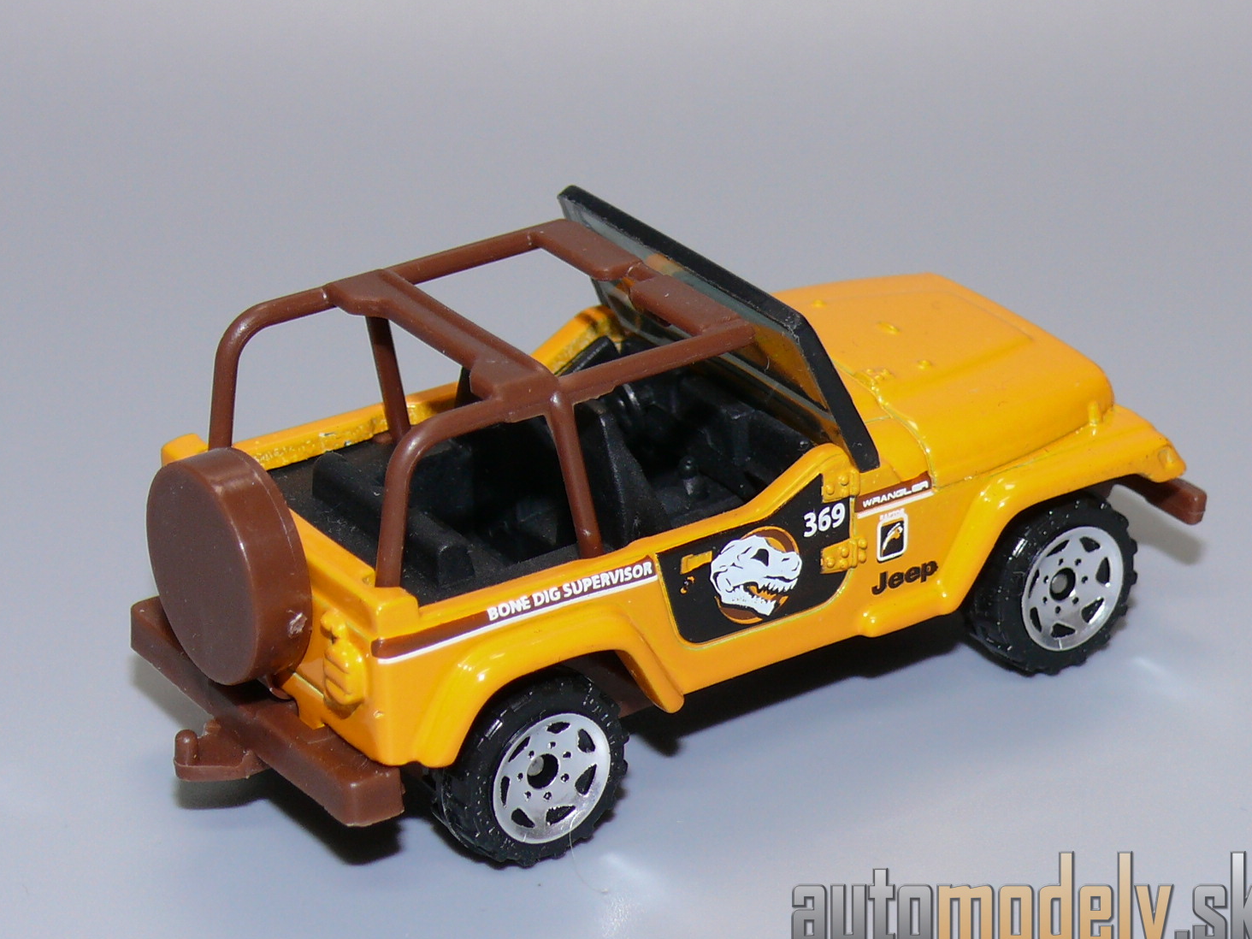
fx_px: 4268
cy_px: 469
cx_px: 594
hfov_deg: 16.7
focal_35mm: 118
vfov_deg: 12.6
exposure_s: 1/30
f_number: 4
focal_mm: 13.8
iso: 100
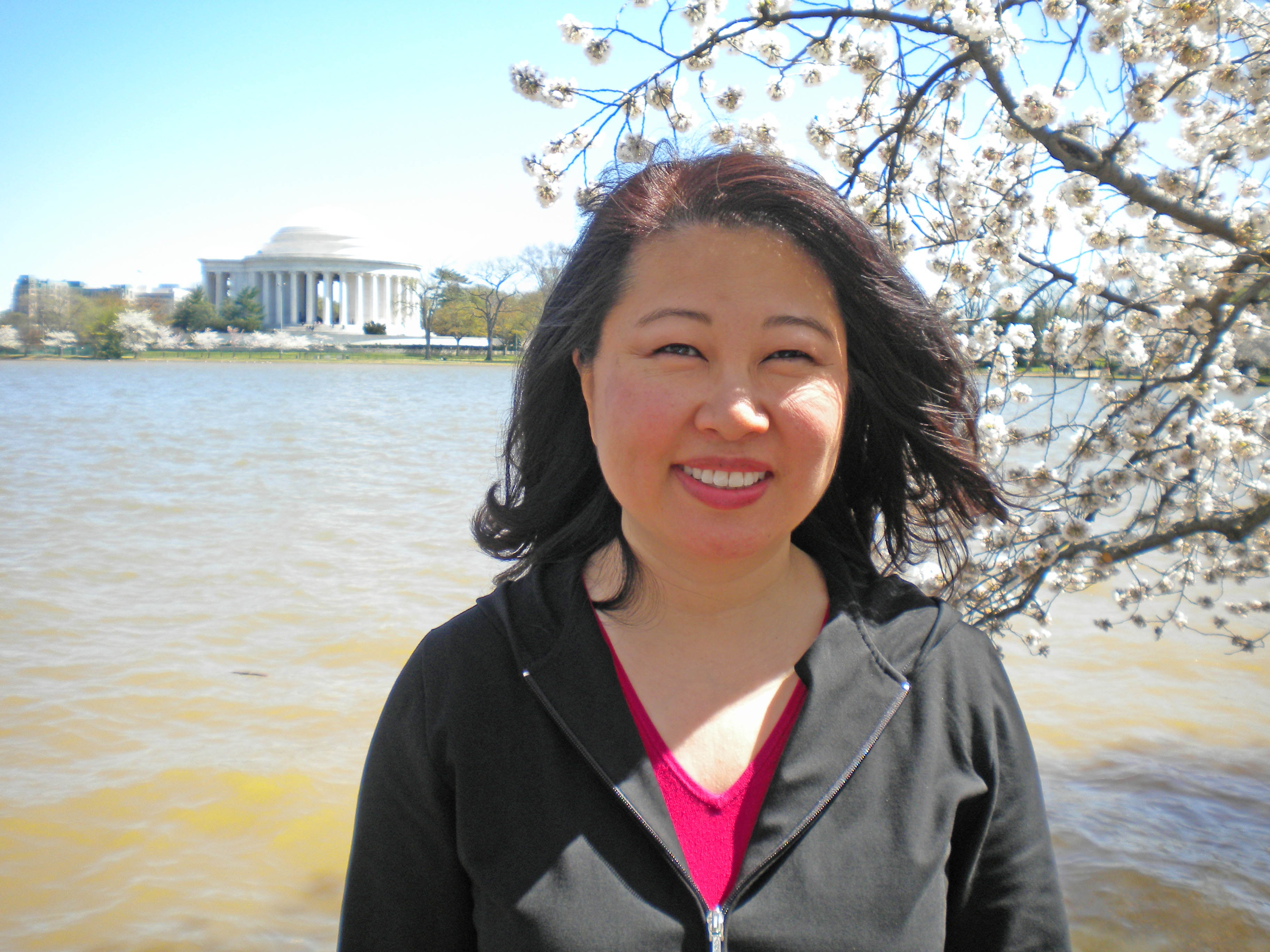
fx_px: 1284
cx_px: 635
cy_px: 476
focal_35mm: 35
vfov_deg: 40.7
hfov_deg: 52.6
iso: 80
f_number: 4.6
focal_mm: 6.3
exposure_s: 1/270
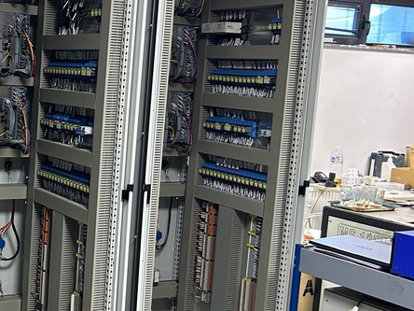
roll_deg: -2.9
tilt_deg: -8.2
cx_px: -7
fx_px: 718
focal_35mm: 60
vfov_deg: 24.4
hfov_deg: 29.8
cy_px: 173
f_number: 1.5
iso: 200
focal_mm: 5.7
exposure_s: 1/60
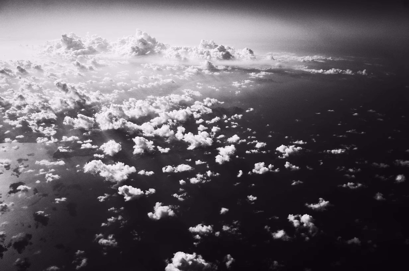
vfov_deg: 46.2
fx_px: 317
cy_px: 136
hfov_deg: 65.6
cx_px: 204
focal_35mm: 28
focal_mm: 18.3
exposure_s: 1/1000
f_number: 10
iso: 400
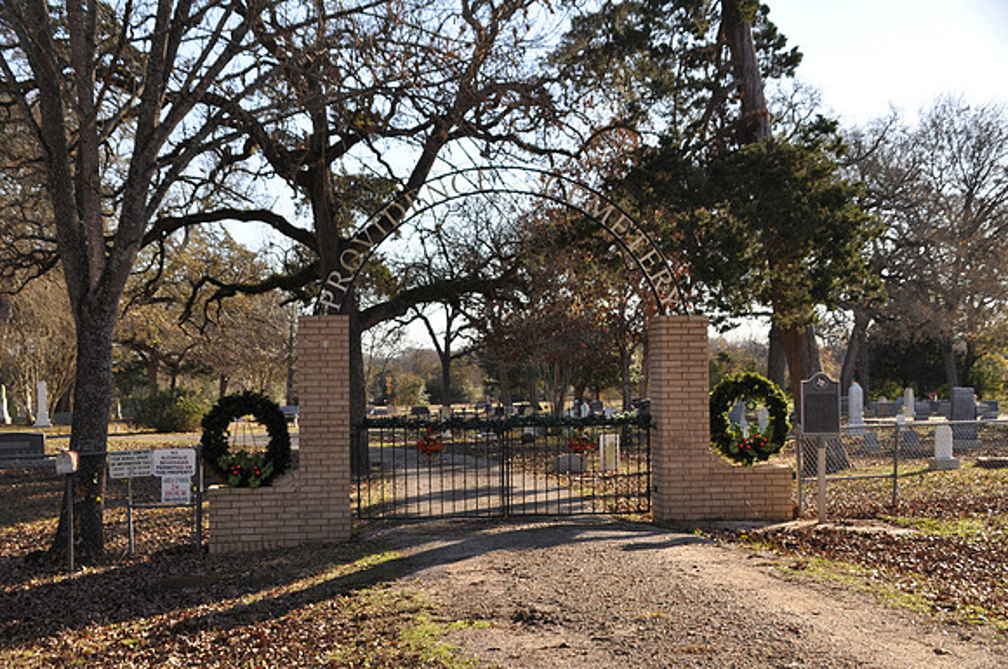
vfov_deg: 25.7
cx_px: 504
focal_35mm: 52
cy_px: 334
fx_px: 1468
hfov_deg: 37.9
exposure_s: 1/200
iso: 200
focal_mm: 35
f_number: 7.1
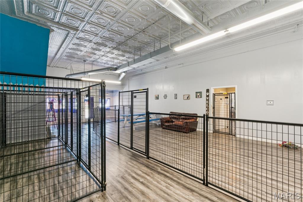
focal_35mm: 16
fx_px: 134
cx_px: 152
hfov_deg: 97.1
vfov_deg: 74.1
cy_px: 101
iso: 320
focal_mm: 15.9
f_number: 13
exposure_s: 1/1.25
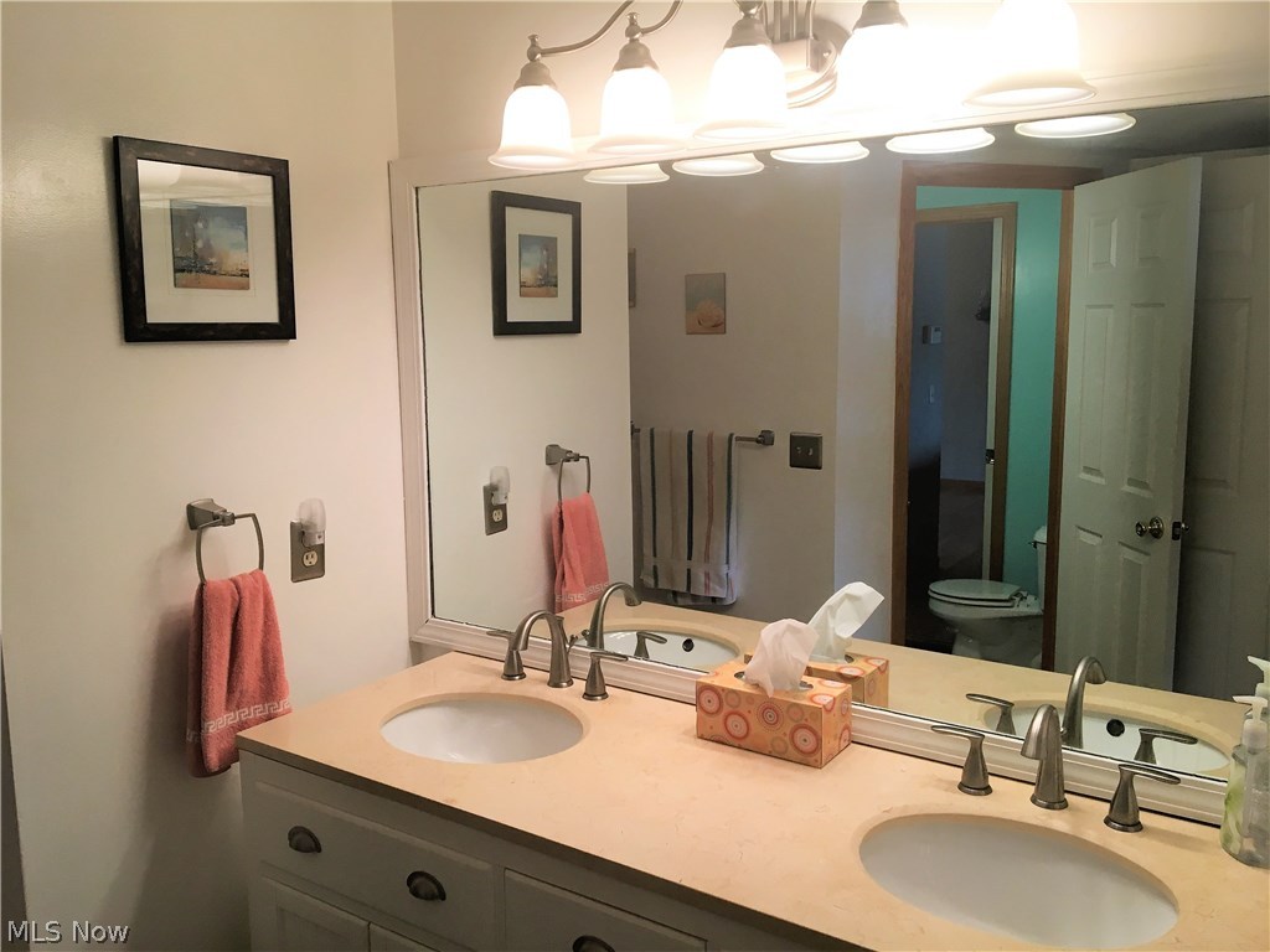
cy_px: 476
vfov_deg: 48.2
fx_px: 1064
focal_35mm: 29
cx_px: 635
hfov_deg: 61.7
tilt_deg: -8.2
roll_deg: +0.7
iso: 25
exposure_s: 1/30
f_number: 2.2
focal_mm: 4.15
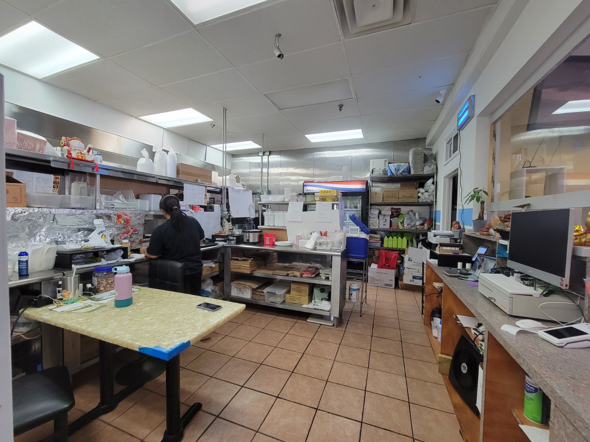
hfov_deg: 106.2
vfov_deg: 89.9
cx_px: 295
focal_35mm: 13
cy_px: 221
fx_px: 222
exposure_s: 1/60
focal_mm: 2.2
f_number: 2.2
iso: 250
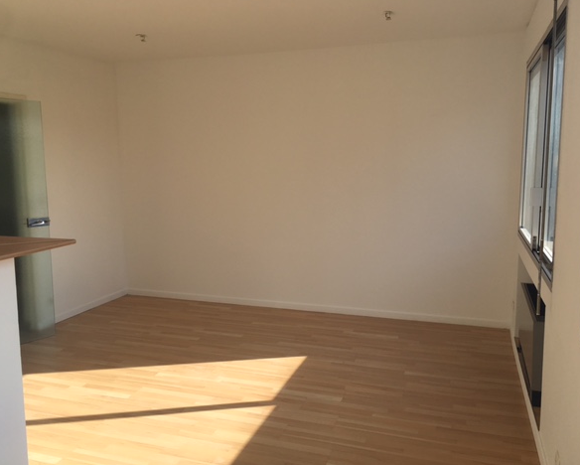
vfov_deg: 47.2
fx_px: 532
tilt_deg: -8.2
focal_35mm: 31
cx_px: 275
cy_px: 230
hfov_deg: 57.1
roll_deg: +3.2
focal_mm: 4.15
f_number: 2.2
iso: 25
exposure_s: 1/810
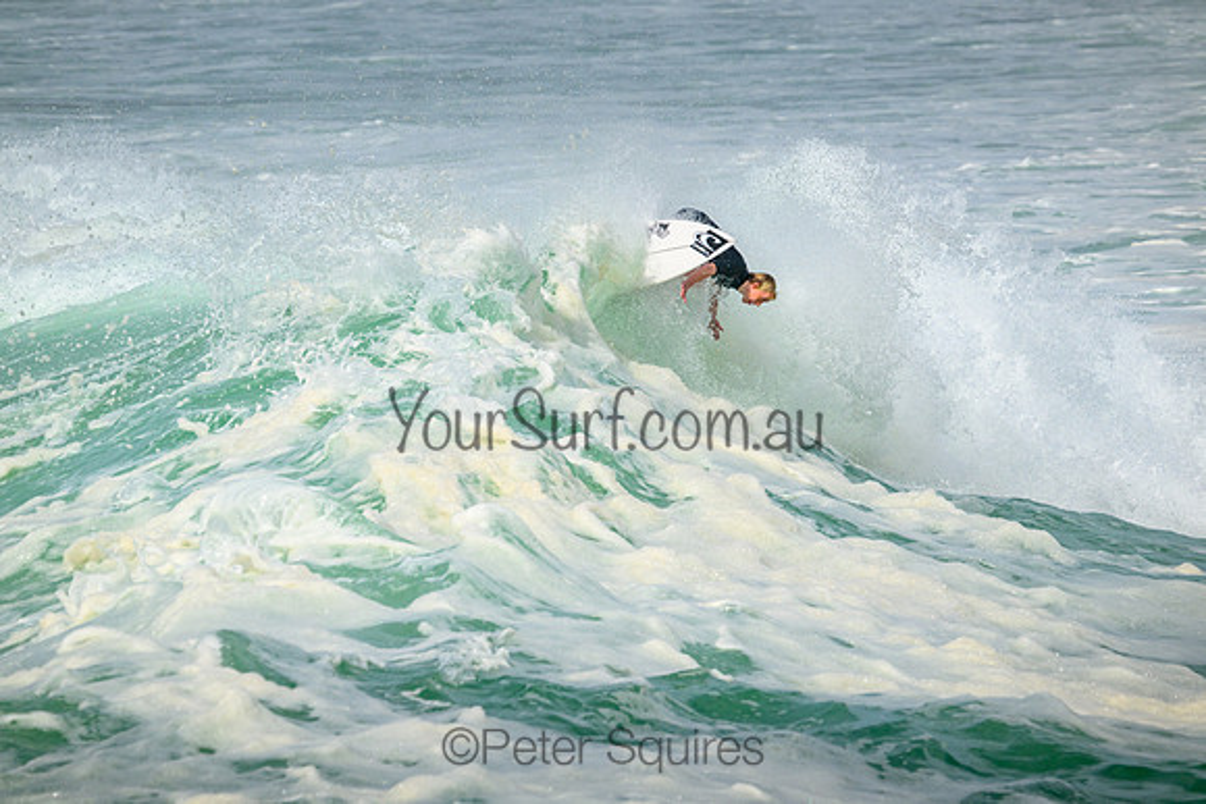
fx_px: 17088
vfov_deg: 2.7
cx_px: 603
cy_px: 402
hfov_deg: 4.0
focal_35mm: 510
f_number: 10
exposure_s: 1/2500
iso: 450
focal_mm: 510
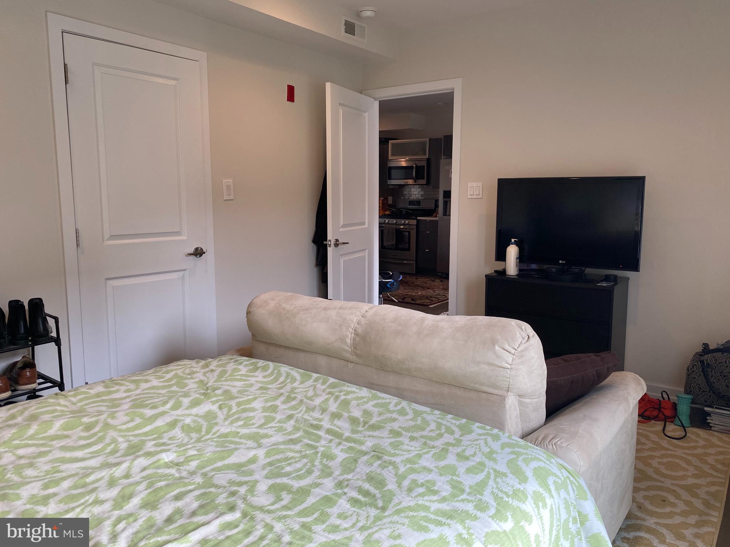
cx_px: 365
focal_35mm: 26
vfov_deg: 53.1
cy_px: 274
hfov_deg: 67.3
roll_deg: -0.9
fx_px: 548
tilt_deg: -7.6
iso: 80
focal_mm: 4.25
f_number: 1.8
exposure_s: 1/120
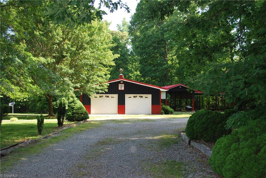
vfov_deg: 34.3
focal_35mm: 39
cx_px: 133
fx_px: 289
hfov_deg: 49.5
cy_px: 89
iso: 140
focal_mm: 26
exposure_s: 1/125
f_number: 4.2
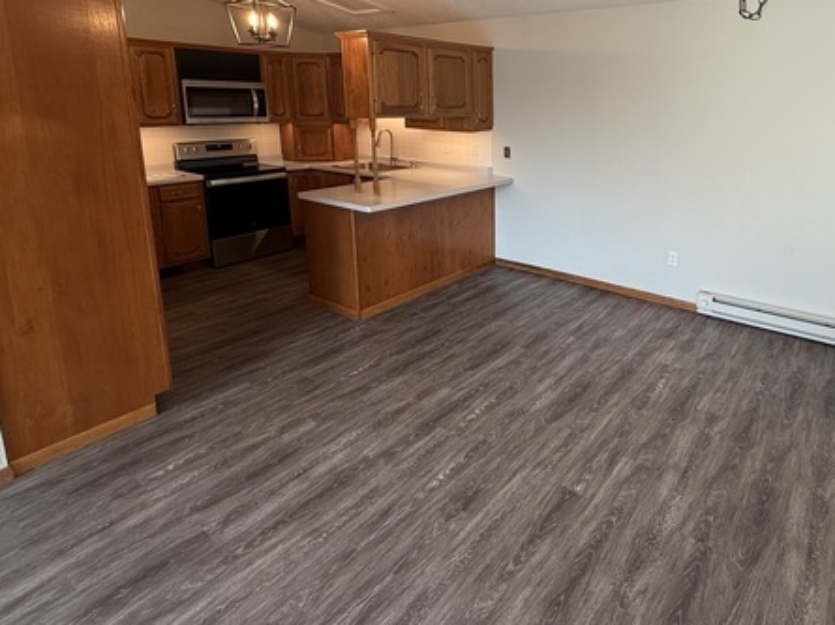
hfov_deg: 76.1
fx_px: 506
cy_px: 188
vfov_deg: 61.2
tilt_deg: -9.3
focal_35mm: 21
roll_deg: -1.0
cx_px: 568
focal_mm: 2.22
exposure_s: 1/120
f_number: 2.2
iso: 125
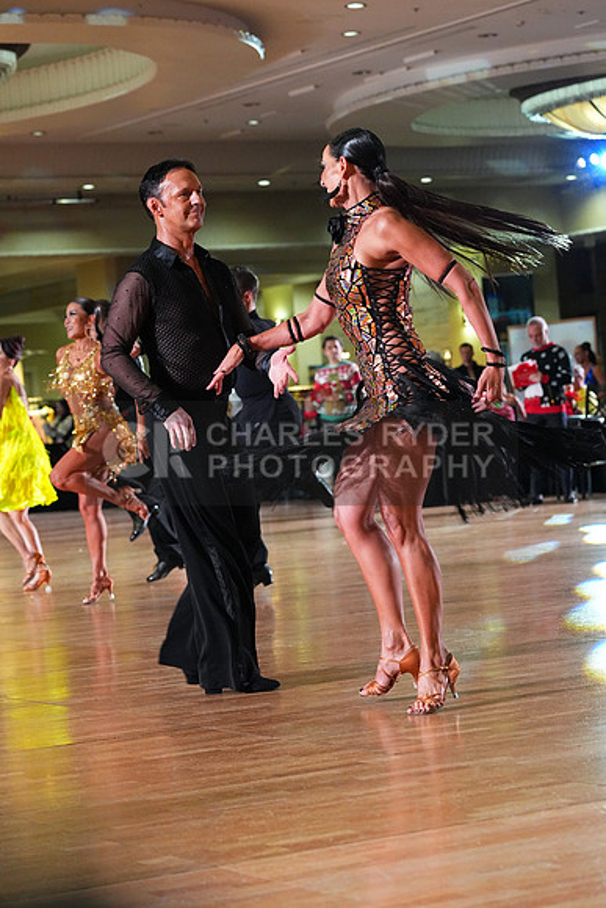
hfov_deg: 14.3
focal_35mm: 96
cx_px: 303
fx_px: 2422
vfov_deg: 21.2
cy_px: 454
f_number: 5
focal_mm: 96
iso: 8000
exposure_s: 1/400
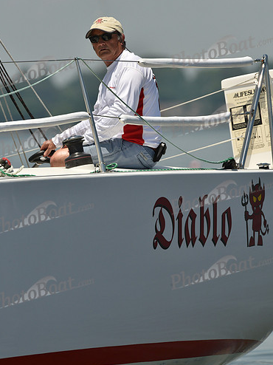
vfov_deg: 2.9
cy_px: 168
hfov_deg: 2.2
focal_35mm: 678
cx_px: 132
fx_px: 7136
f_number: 9
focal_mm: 600
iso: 320
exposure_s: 1/1600
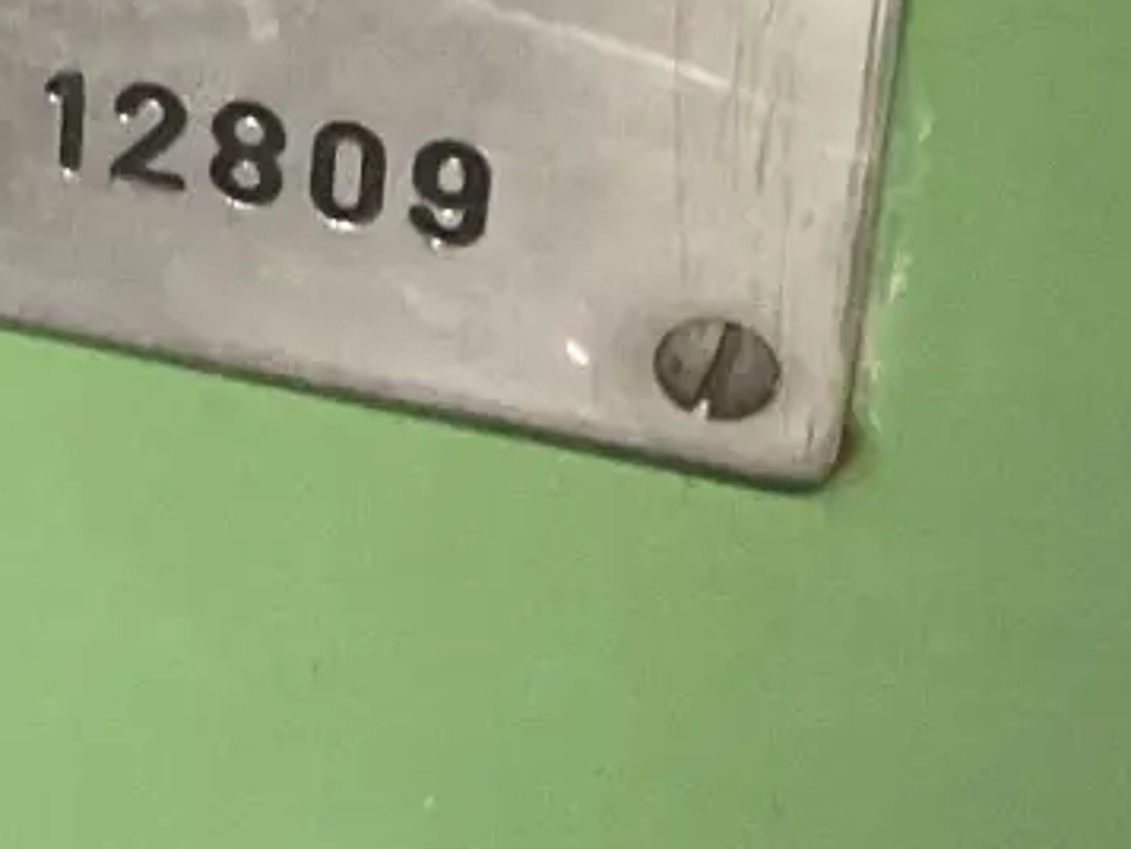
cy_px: -70
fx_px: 5099
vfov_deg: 9.4
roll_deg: +1.1
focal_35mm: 156
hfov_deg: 12.1
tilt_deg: -32.4
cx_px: -526
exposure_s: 1/33
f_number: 1.8
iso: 250
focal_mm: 3
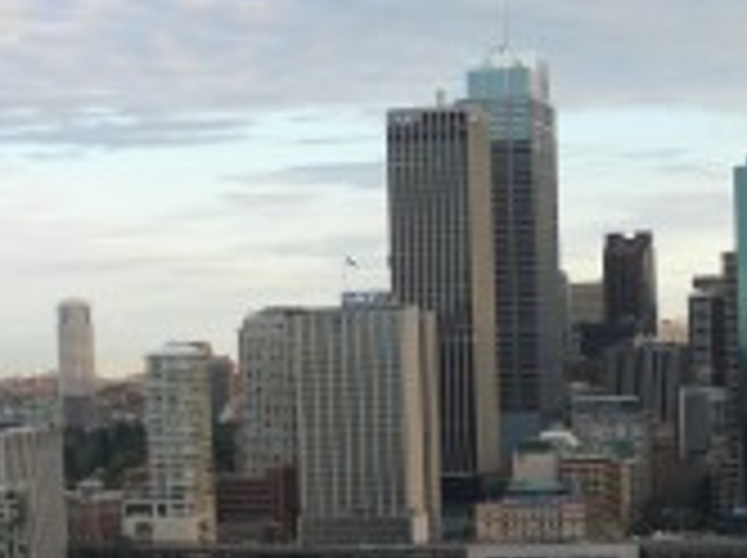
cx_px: 684
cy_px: 454
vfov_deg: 15.7
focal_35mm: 93
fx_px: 2004
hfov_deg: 20.6
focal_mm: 7.4
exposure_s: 1/160
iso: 100
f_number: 4
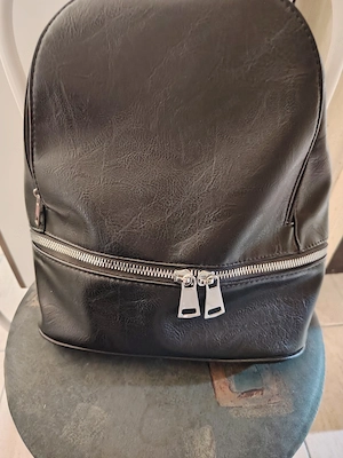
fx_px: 317
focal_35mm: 24
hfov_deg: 56.8
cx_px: 172
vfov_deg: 71.6
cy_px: 229
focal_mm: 5.25
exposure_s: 1/16.7
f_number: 1.75
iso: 3428
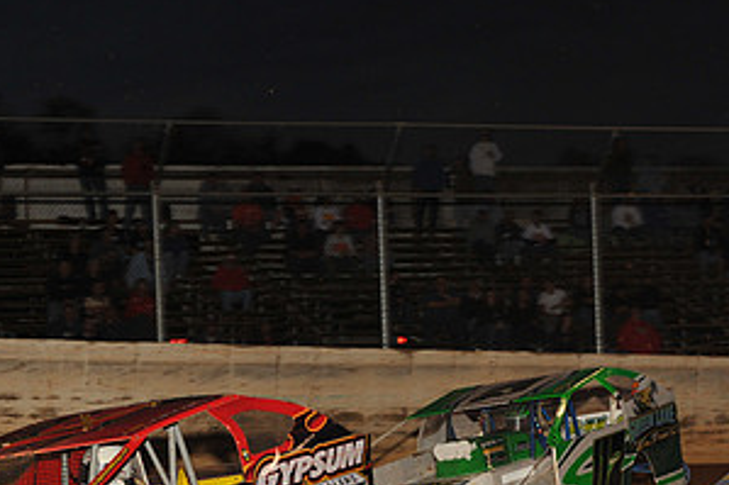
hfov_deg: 15.1
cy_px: 417
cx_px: 480
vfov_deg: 10.0
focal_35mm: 136
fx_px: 2752
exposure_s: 1/320
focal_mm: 70
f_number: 7.1
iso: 500
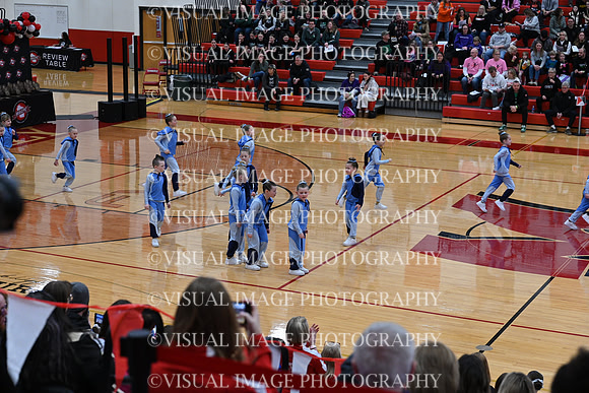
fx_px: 1145
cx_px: 294
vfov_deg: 19.5
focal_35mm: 70
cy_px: 196
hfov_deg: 28.8
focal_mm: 70
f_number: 4
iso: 4000
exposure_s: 1/400
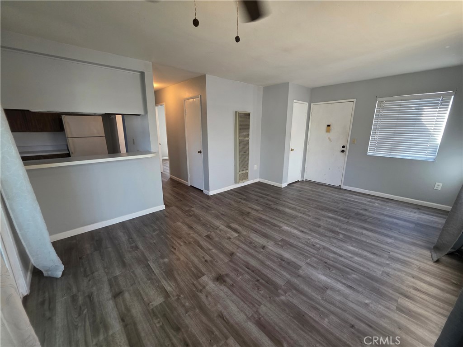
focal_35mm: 13
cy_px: 174
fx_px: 174
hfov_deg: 106.2
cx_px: 232
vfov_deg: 89.9
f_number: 1.9
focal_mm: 2.2
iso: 160
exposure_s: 1/60
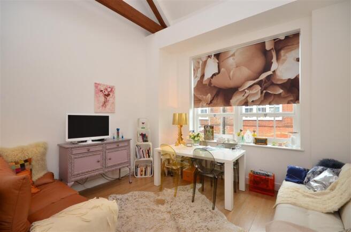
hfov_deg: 95.1
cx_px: 176
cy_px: 116
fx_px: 160
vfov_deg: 71.8
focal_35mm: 16
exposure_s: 1/25
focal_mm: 11
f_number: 10
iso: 640
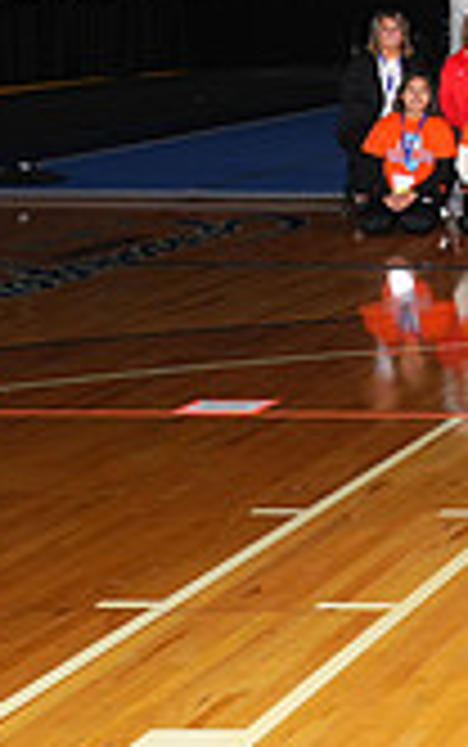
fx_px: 2180
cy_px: -56
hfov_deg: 10.2
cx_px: 1206
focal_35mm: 107
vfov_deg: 18.8
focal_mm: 30
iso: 1000
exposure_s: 1/80
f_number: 8
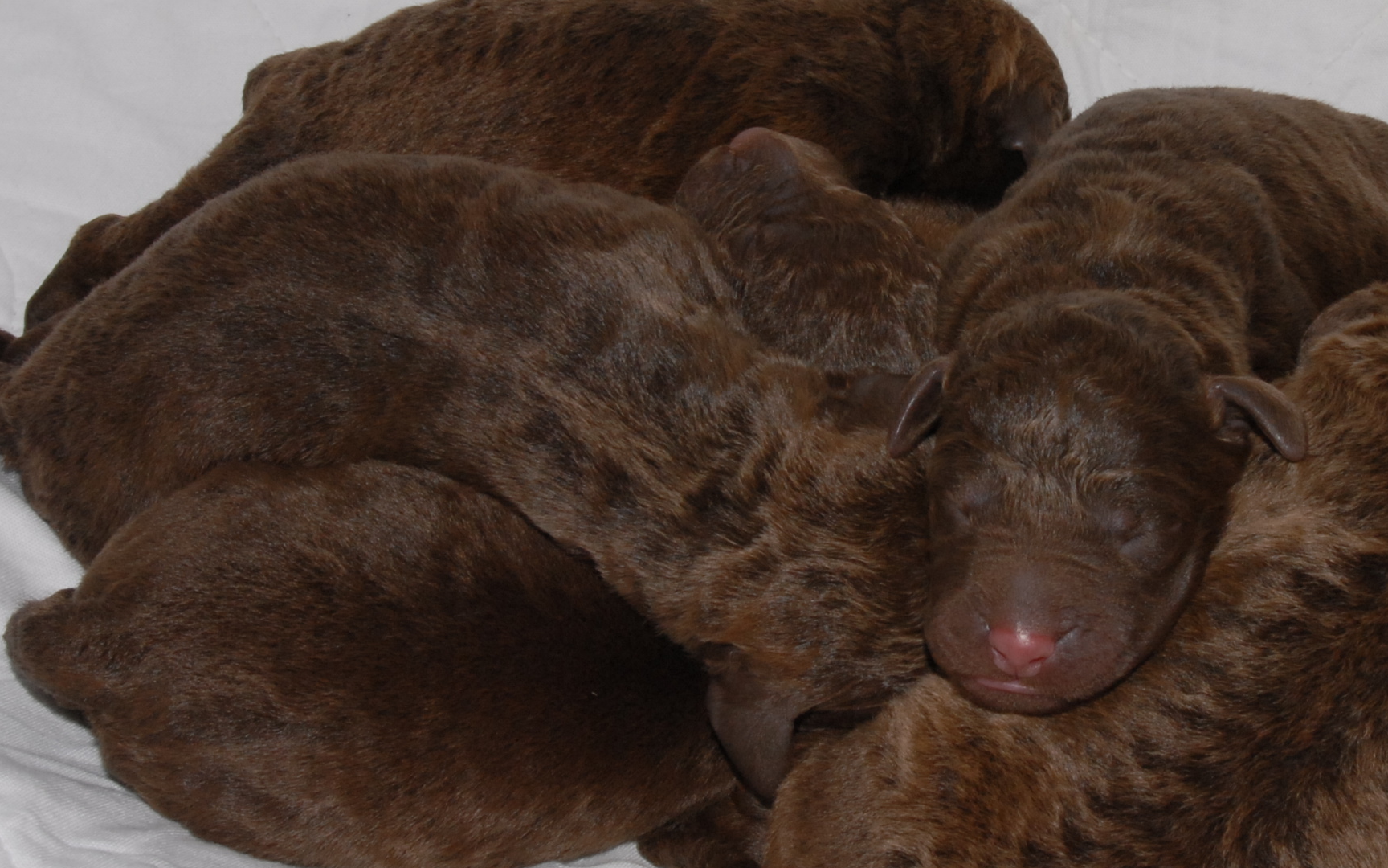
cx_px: 1030
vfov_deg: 14.5
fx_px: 3399
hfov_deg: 22.9
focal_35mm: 90
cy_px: 330
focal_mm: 35
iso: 400
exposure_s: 1/60
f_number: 18
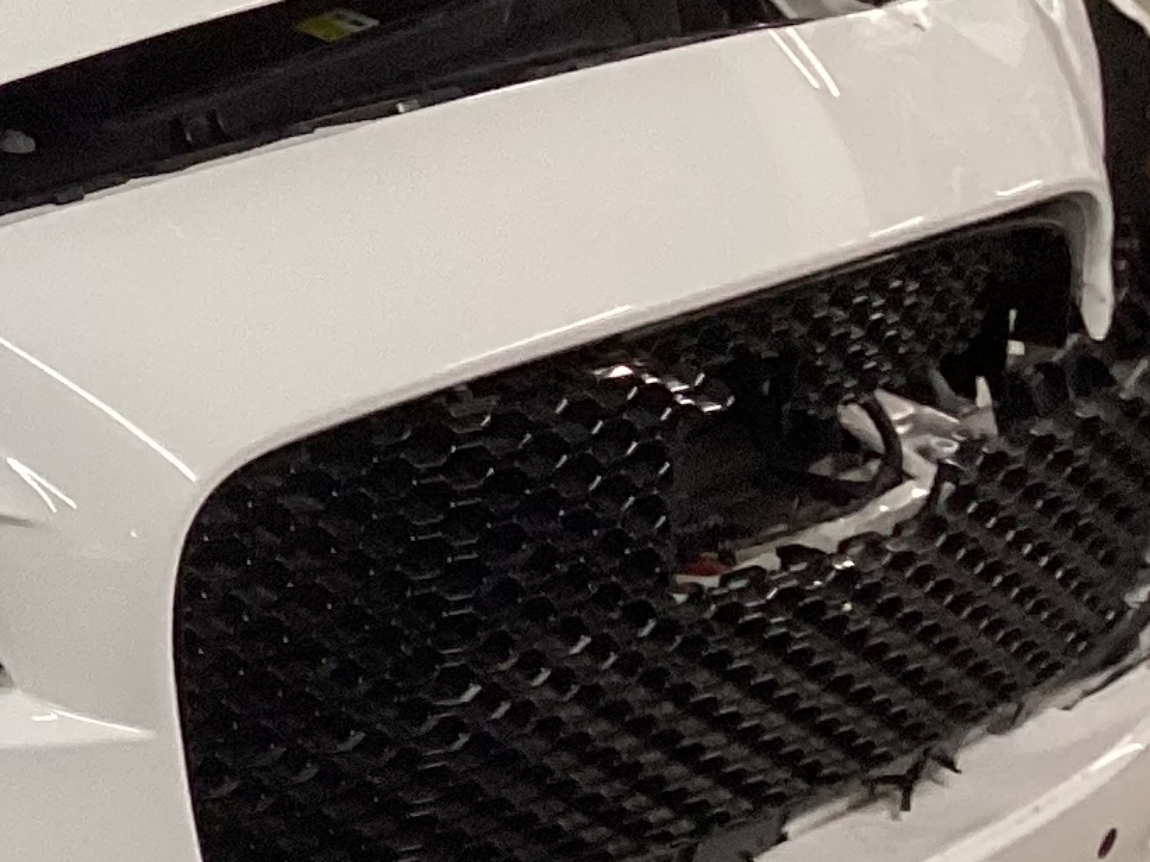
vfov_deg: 11.9
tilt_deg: -20.9
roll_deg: -0.3
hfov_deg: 14.1
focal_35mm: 123
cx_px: -935
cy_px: 61
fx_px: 4086
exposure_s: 1/50
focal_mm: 3.3
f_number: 2.4
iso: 100
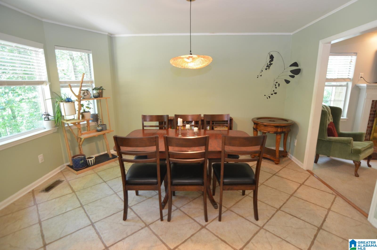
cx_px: 188
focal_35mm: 18
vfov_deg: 67.2
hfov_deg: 90.1
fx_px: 188
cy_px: 125
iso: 800
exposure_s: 1/45
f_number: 3.3
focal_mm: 12
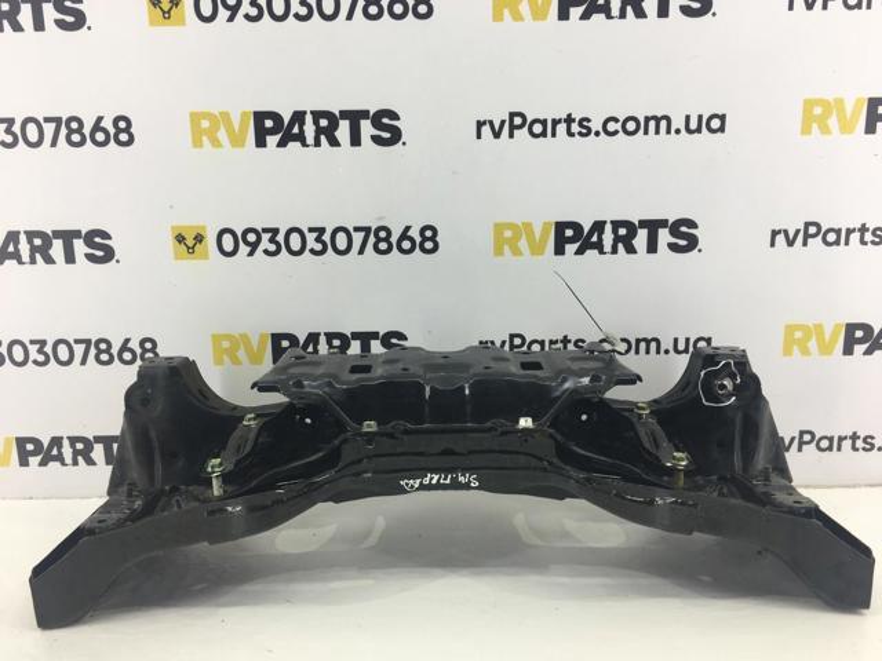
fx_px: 739
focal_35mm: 29
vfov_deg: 48.2
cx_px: 441
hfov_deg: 61.7
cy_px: 330
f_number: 2.2
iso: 32
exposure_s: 1/50
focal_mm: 4.15
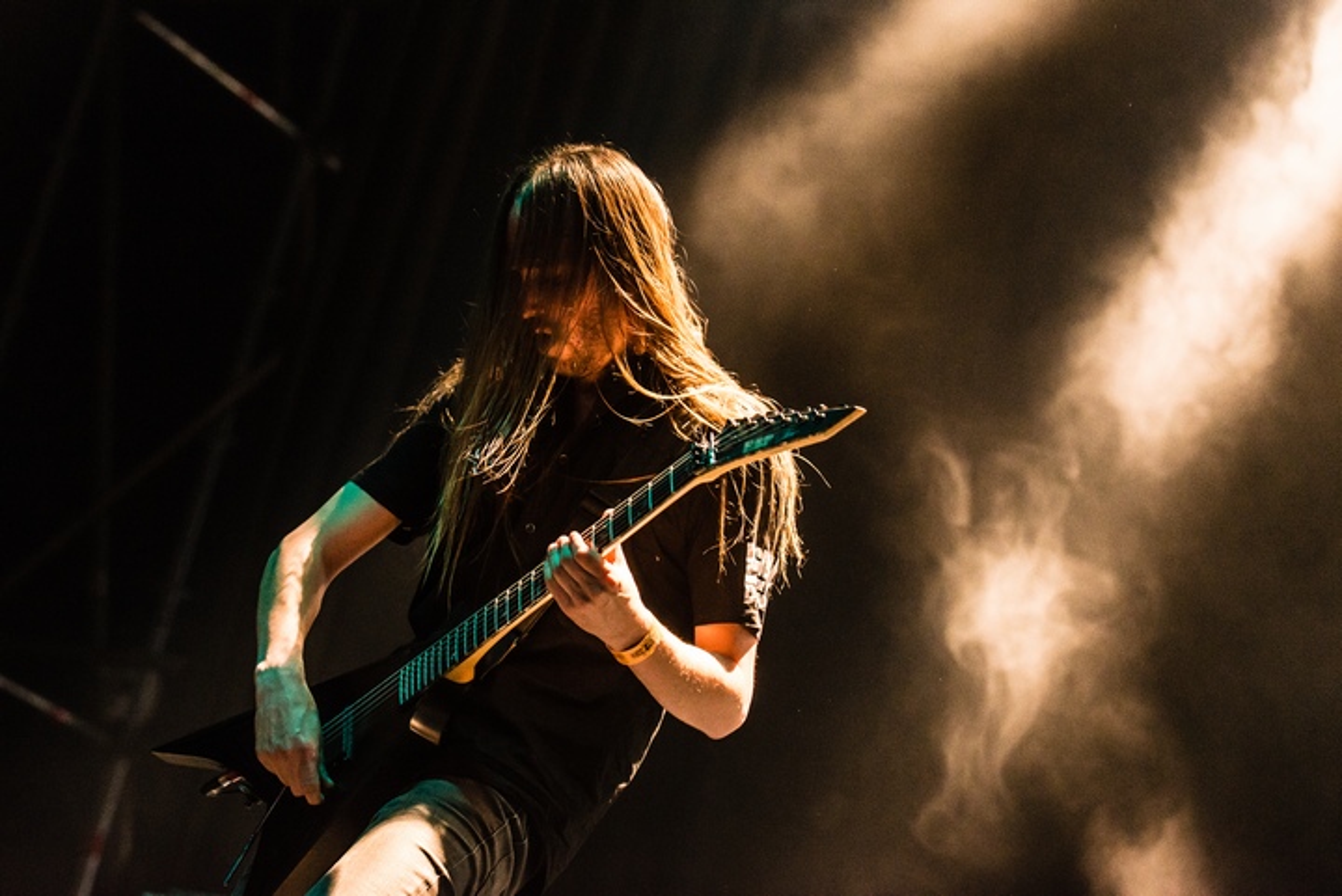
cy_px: 448
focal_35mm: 95
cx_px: 671
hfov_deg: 21.4
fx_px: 3543
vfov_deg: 14.4
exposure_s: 1/250
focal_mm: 95
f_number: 4
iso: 3200
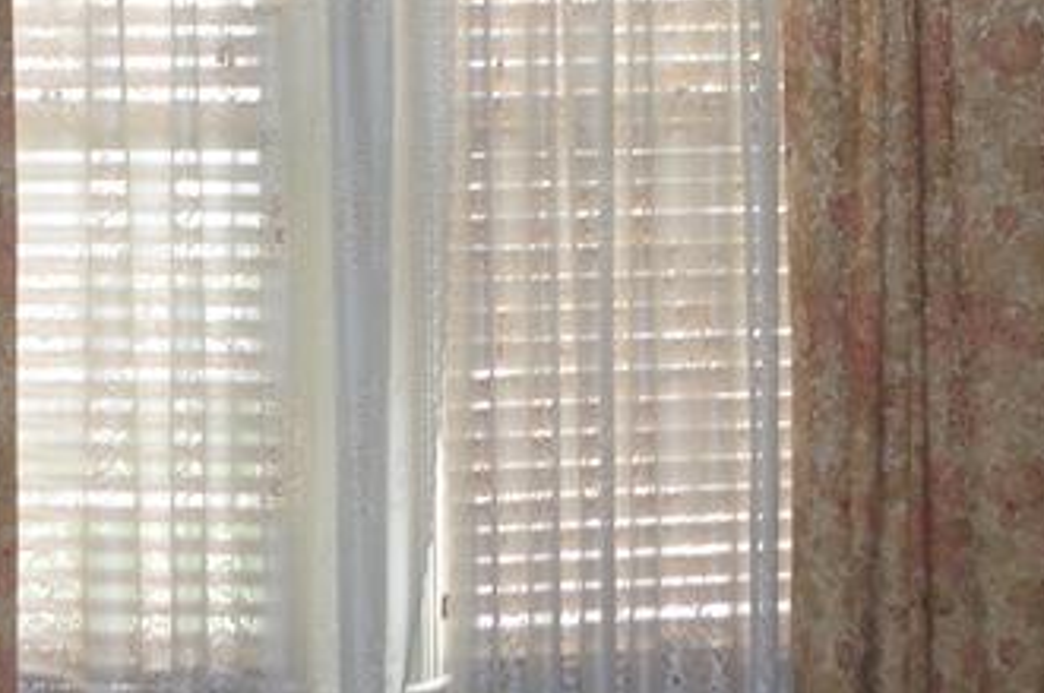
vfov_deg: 14.4
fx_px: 2693
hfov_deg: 21.9
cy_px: 0
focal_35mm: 93
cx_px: 408
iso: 100
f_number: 4
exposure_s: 1/20
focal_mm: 20
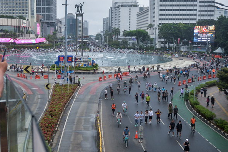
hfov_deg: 46.4
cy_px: 70
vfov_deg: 32.5
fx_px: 259
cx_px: 69
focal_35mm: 41
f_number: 3.2
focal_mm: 27
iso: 200
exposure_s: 1/640
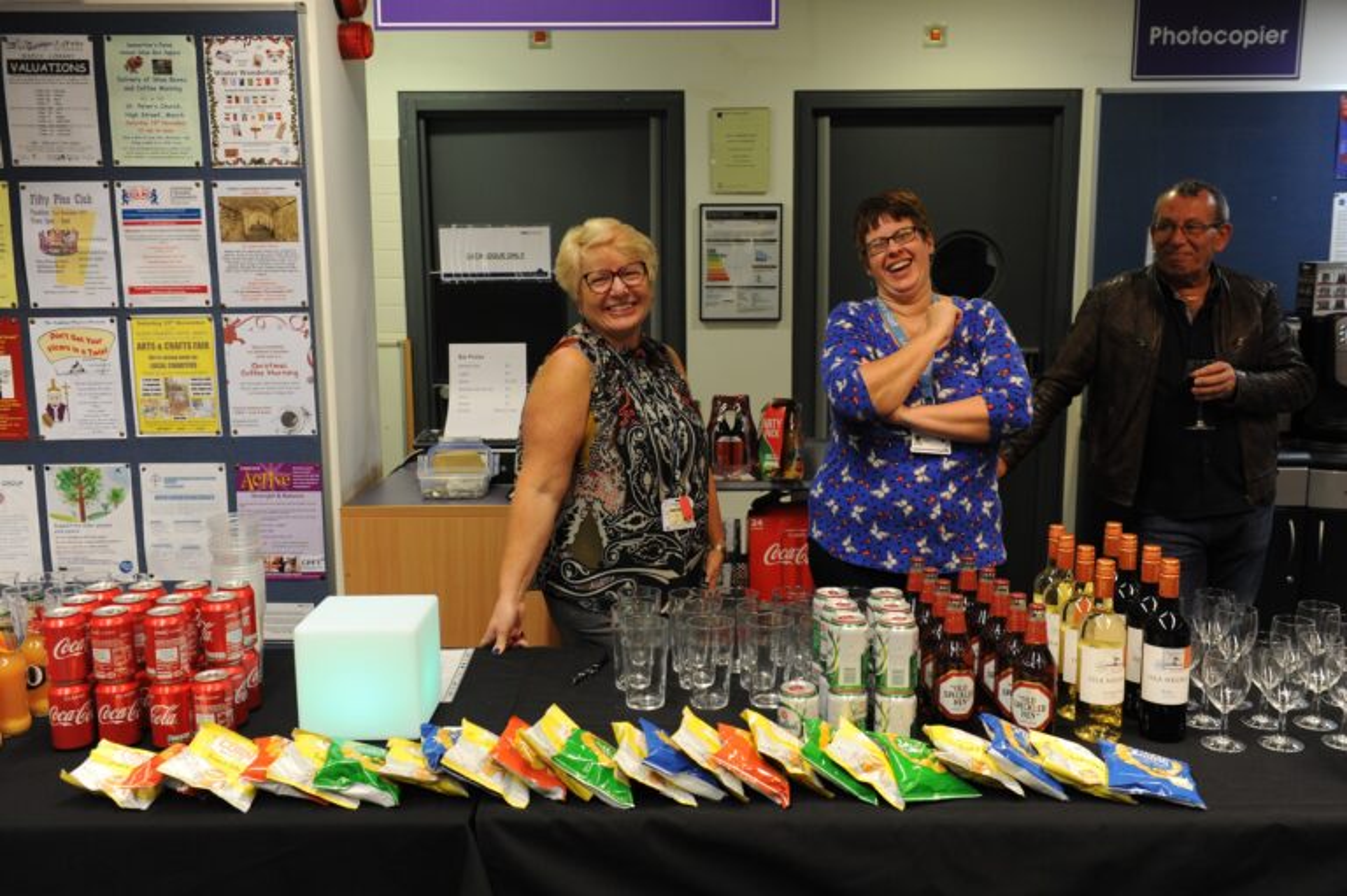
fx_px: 1271
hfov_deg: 55.8
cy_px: 448
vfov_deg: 38.8
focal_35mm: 34
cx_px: 674
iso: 1600
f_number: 4
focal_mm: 34
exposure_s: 1/60
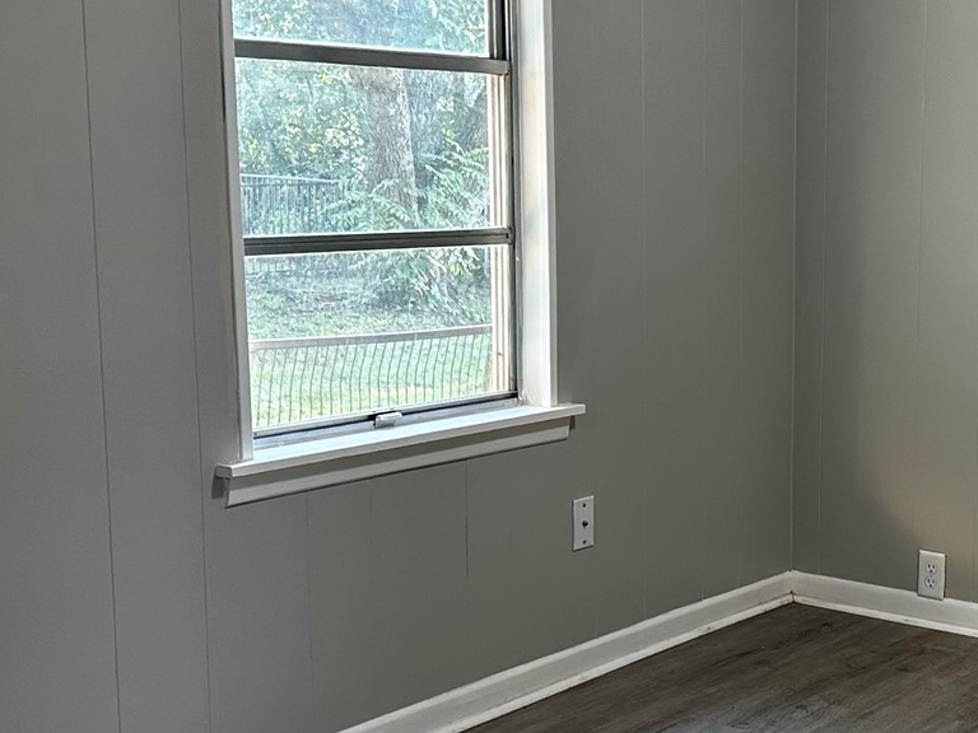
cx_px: 903
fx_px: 1808
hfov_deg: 28.9
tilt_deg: -7.5
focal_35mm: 64
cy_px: 416
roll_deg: -1.6
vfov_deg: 22.9
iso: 160
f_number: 1.78
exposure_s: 1/60
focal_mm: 6.86
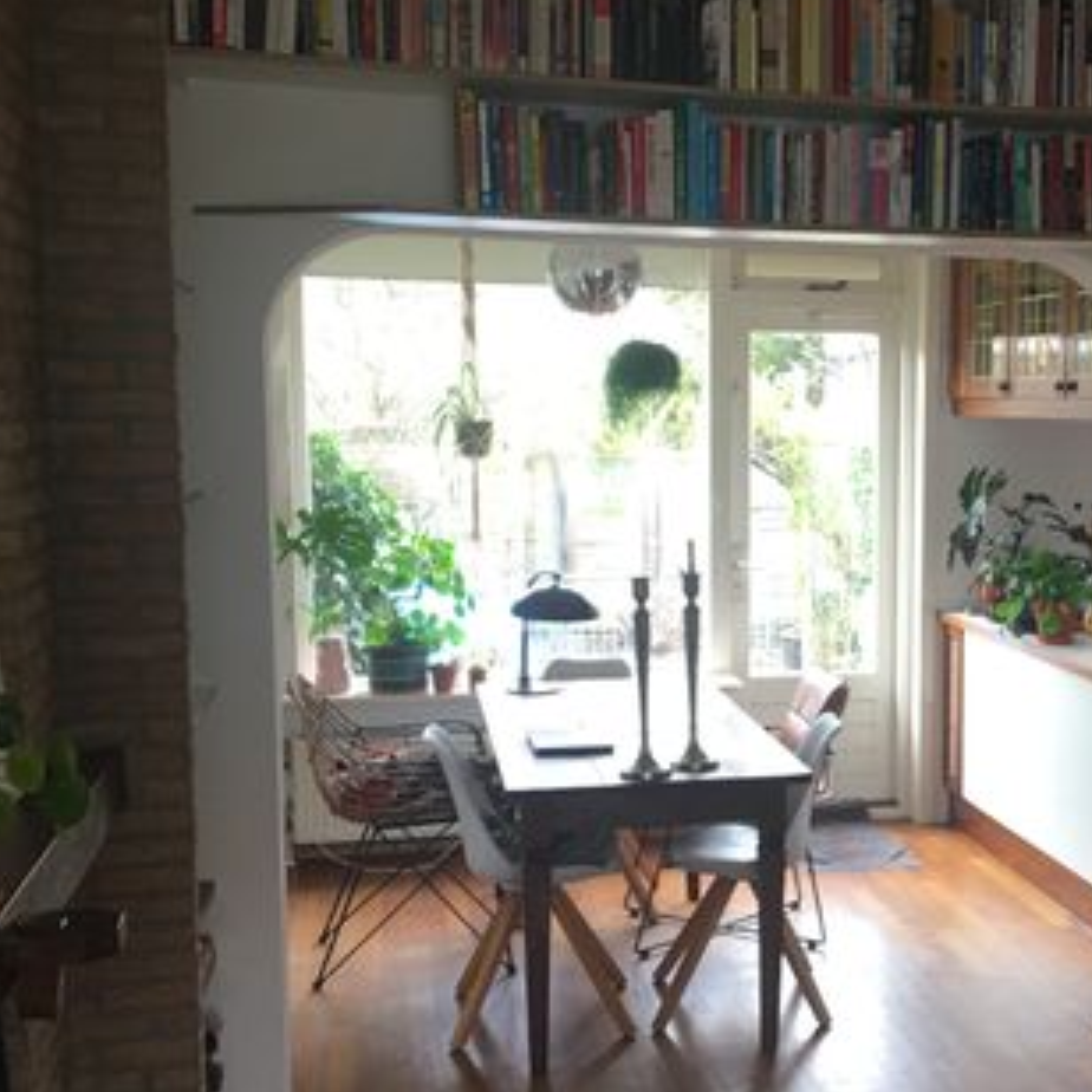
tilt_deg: -5.9
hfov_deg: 32.9
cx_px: 893
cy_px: 649
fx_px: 1785
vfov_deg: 33.9
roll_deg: -0.4
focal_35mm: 50
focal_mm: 4.15
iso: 40
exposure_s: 1/33
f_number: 2.2
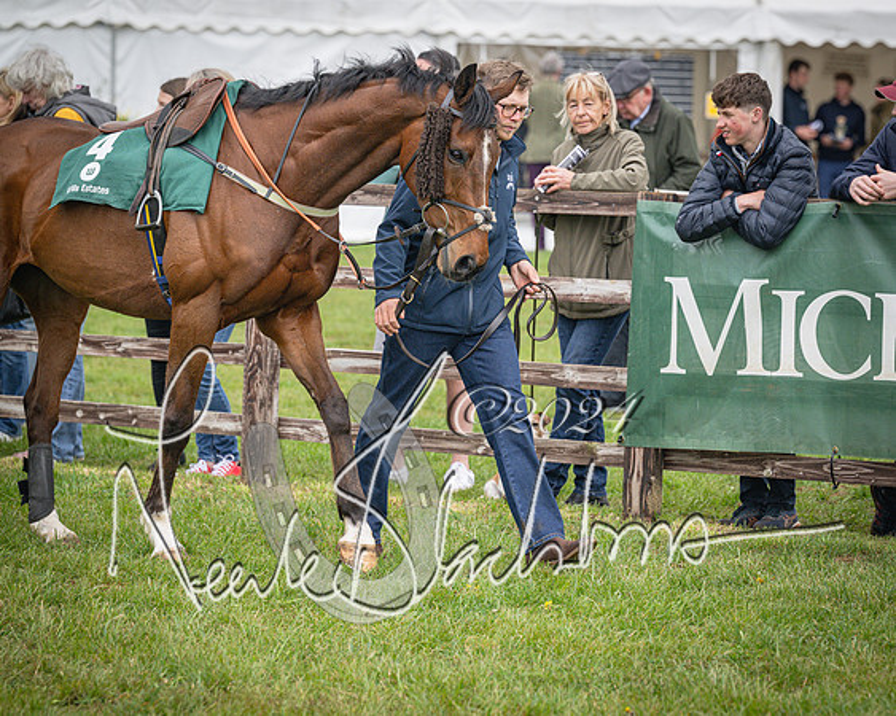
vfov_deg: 9.5
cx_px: 538
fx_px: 4329
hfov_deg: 11.8
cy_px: 358
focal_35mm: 163
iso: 800
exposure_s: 1/3200
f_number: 4.5
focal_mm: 145
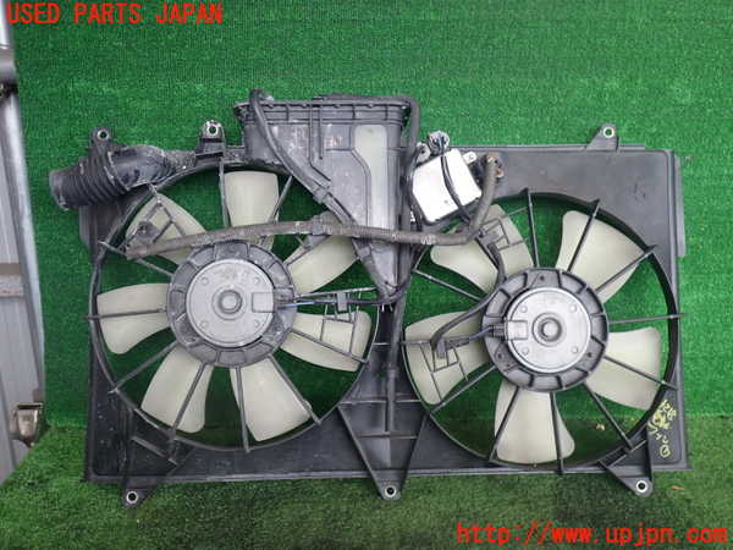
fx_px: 635
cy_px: 275
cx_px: 366
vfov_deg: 46.8
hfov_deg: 60.0
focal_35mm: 30
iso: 200
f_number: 2.3
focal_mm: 5.4
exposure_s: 1/125
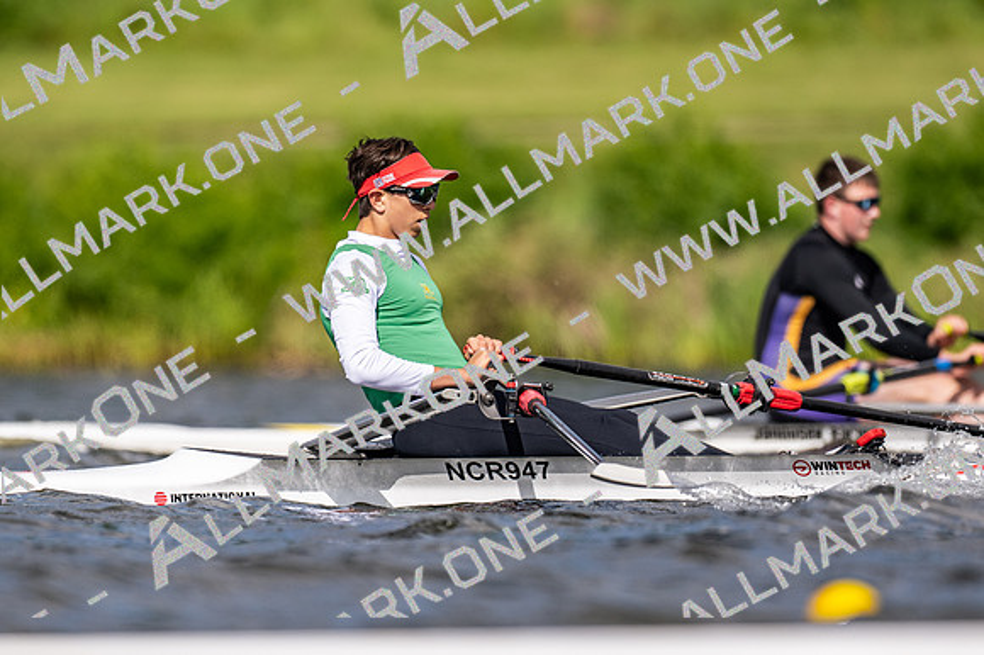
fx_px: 24585
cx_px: 492
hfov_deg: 2.3
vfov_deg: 1.5
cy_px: 328
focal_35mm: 900
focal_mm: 600
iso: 180
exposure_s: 1/2500
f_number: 4
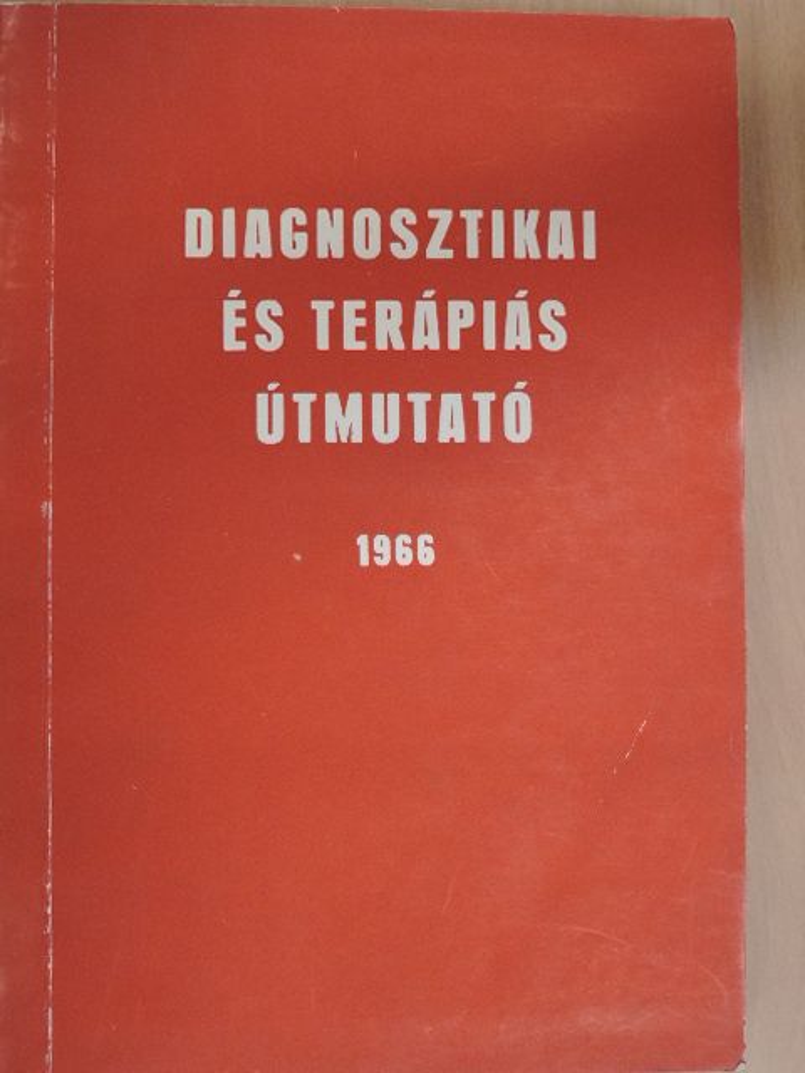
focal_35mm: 43
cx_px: 402
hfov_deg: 33.6
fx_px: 1333
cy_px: 536
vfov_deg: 43.9
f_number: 3.4
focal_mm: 7.6
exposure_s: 1/100
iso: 900
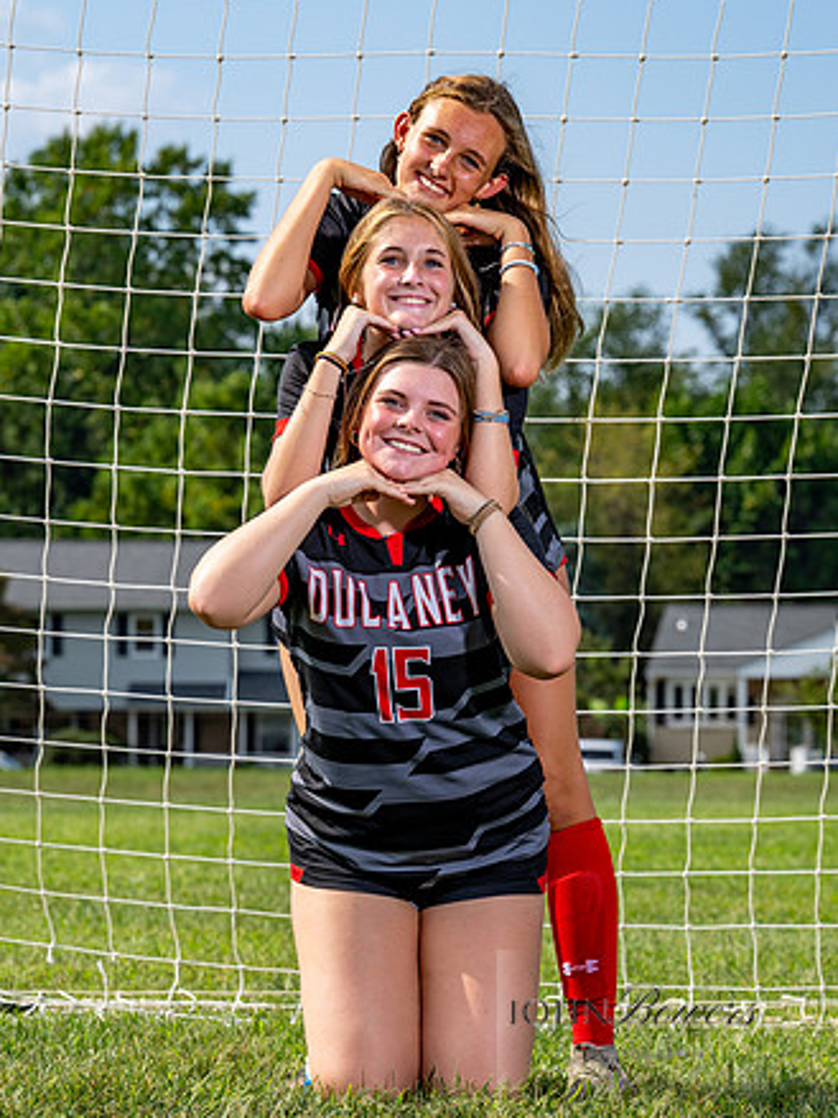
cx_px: 326
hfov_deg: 9.3
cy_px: 481
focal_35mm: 159
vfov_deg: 12.4
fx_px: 5135
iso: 64
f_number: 6.3
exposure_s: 1/400
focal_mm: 92
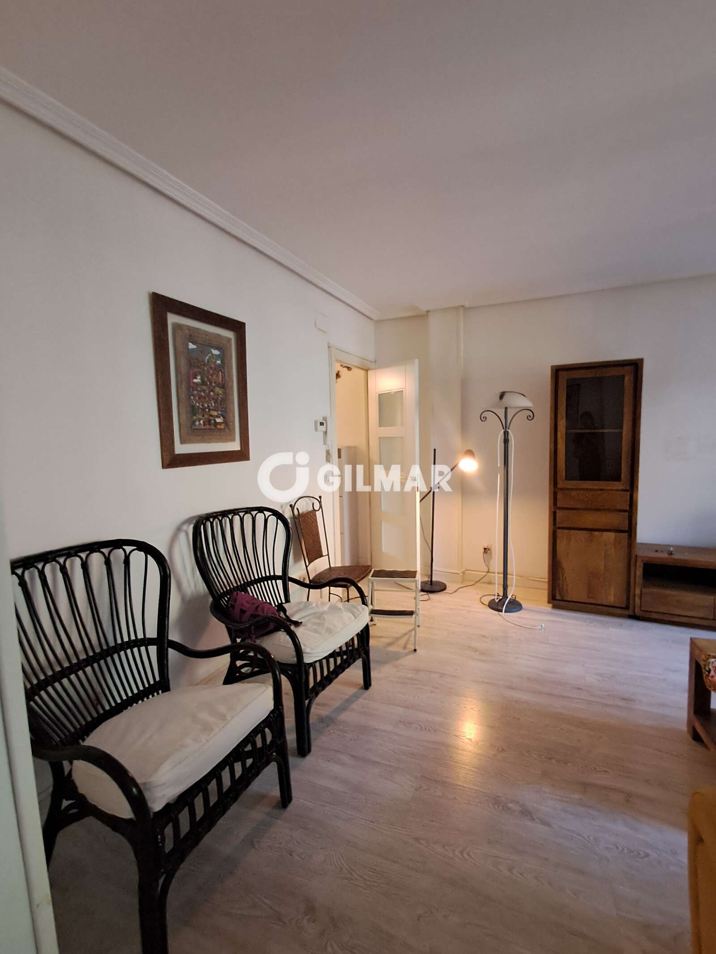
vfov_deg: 94.5
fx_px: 441
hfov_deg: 78.1
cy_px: 477
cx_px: 358
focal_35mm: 16
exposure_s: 1/24
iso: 250
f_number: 2.2
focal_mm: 1.64
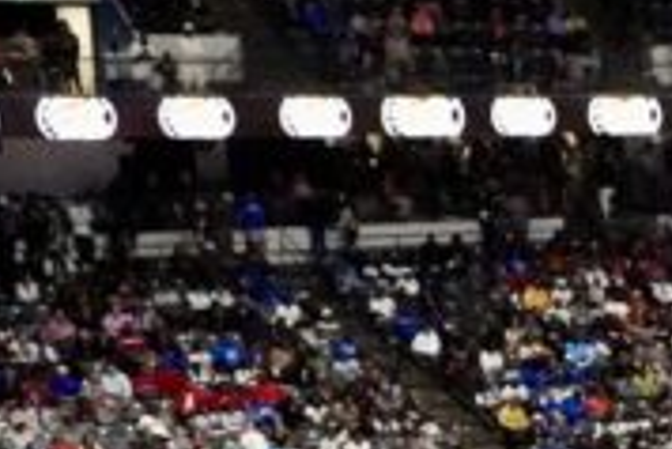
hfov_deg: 13.5
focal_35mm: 138
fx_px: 2578
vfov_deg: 9.3
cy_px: 904
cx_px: 1170
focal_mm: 16
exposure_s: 1/1000
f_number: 3.5
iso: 5000
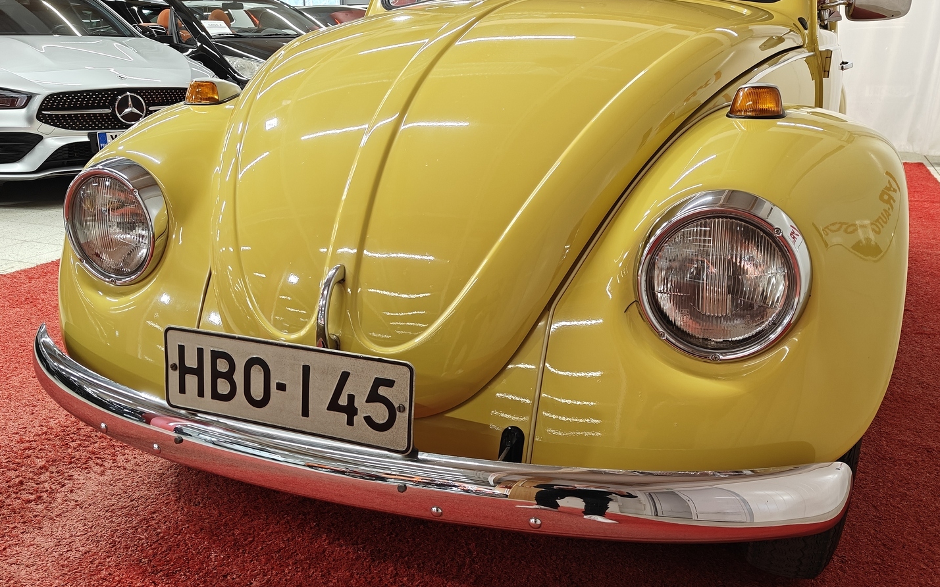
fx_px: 794
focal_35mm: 31
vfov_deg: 40.5
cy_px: 325
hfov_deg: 61.2
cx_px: 473
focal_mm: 5.59
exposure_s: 1/70
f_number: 1.8
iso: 80
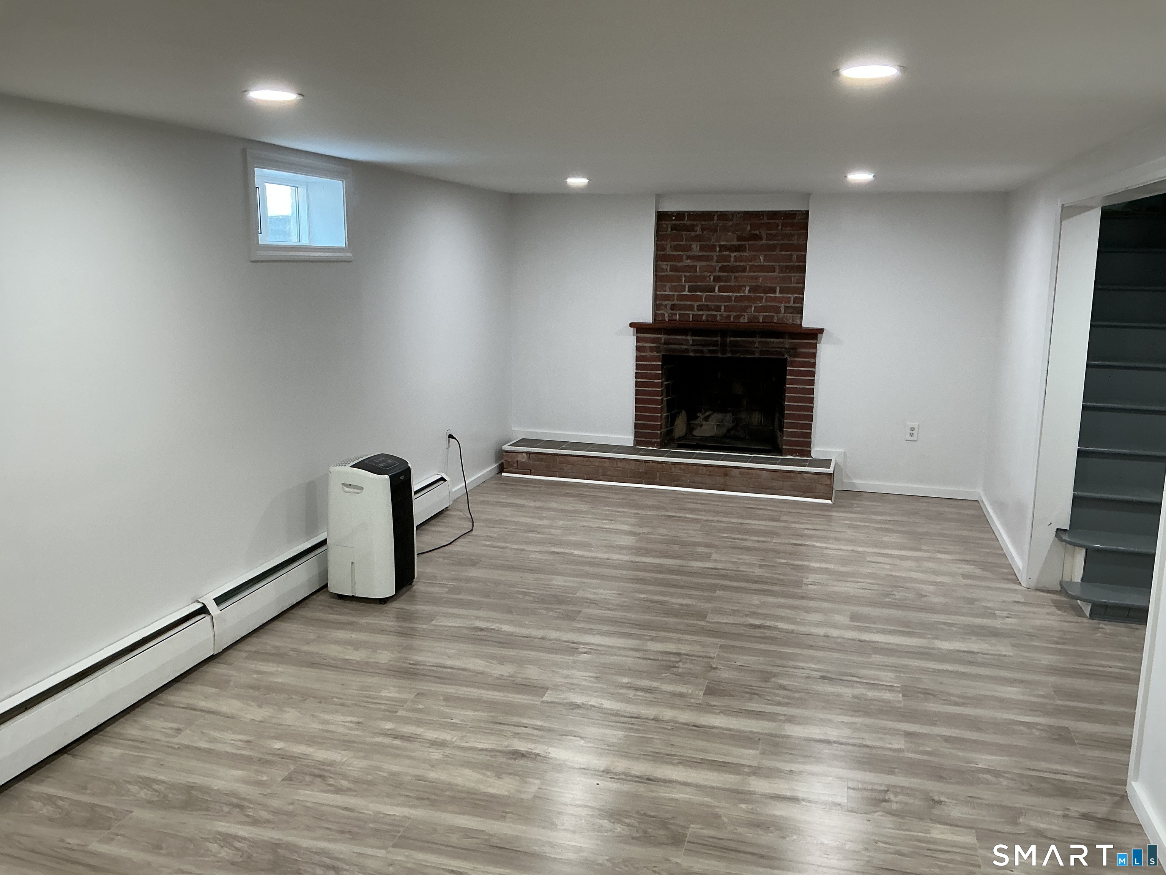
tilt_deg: -10.3
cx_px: 583
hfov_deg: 61.7
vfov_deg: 48.2
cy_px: 438
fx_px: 977
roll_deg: -1.1
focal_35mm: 29
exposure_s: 1/60
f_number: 1.8
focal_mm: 3
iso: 100
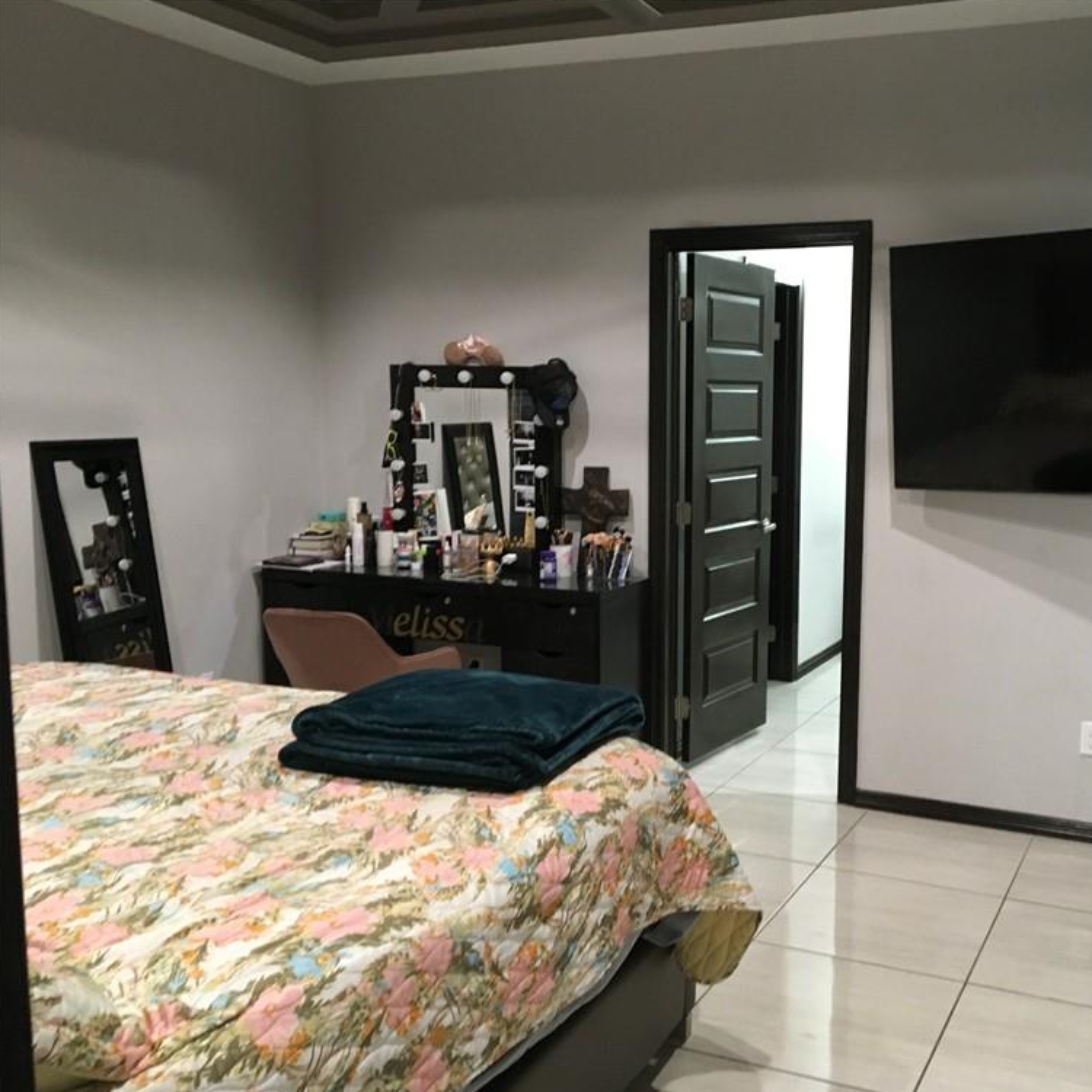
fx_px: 1249
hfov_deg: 46.4
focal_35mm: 35
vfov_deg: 47.2
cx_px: 740
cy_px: 553
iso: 200
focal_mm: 4.15
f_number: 2.2
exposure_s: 1/17
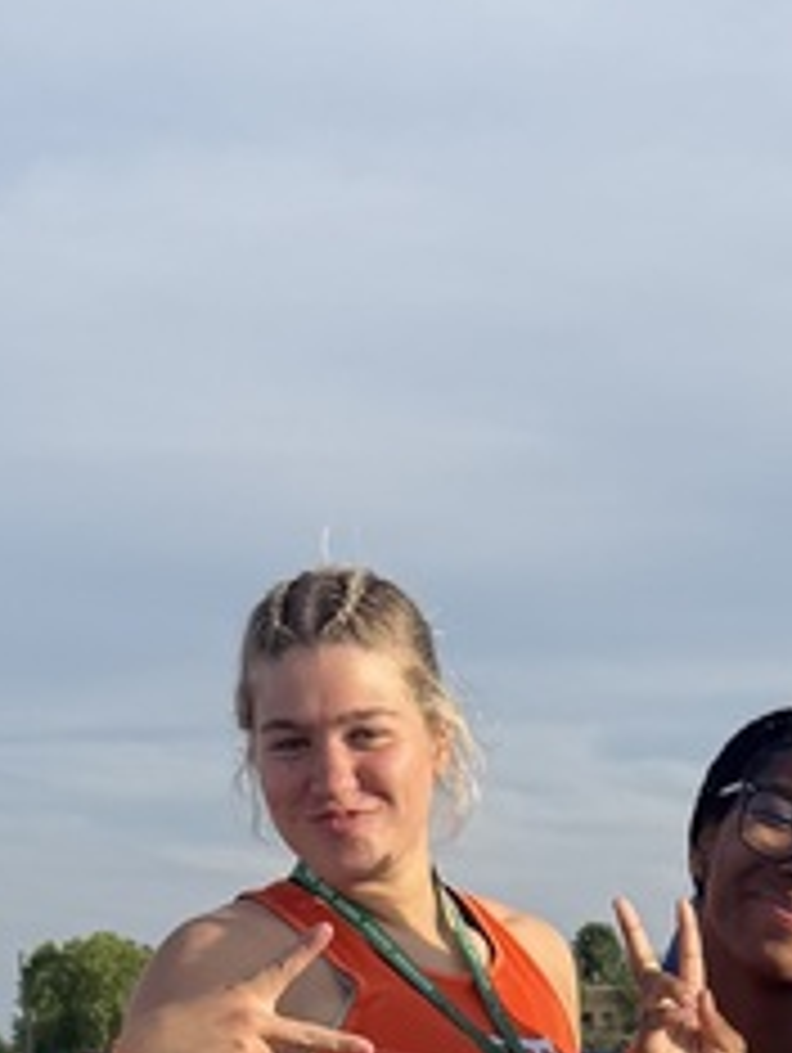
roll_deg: +1.2
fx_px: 3197
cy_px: 1750
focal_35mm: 105
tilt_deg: -10.7
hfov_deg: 13.9
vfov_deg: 16.4
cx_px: 760
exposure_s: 1/2801
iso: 80
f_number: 1.78
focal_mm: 6.76
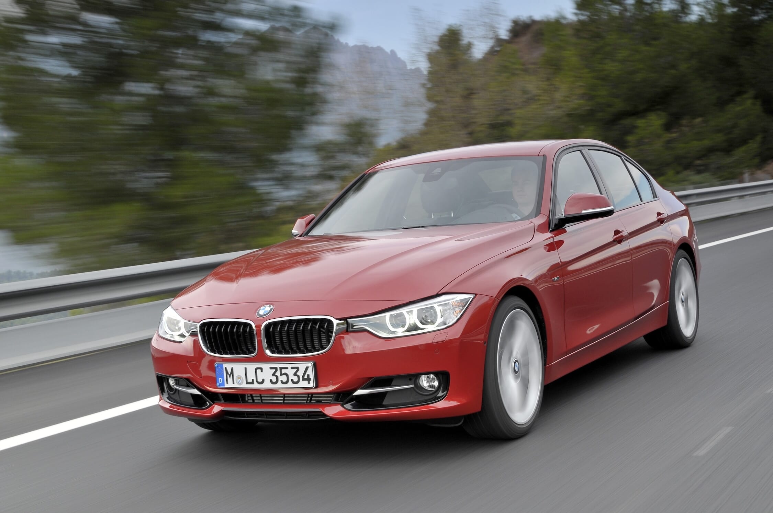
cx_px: 386
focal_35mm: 52
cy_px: 256
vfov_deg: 25.7
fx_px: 1126
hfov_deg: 37.9
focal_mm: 35
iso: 200
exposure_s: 1/45
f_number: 9.5
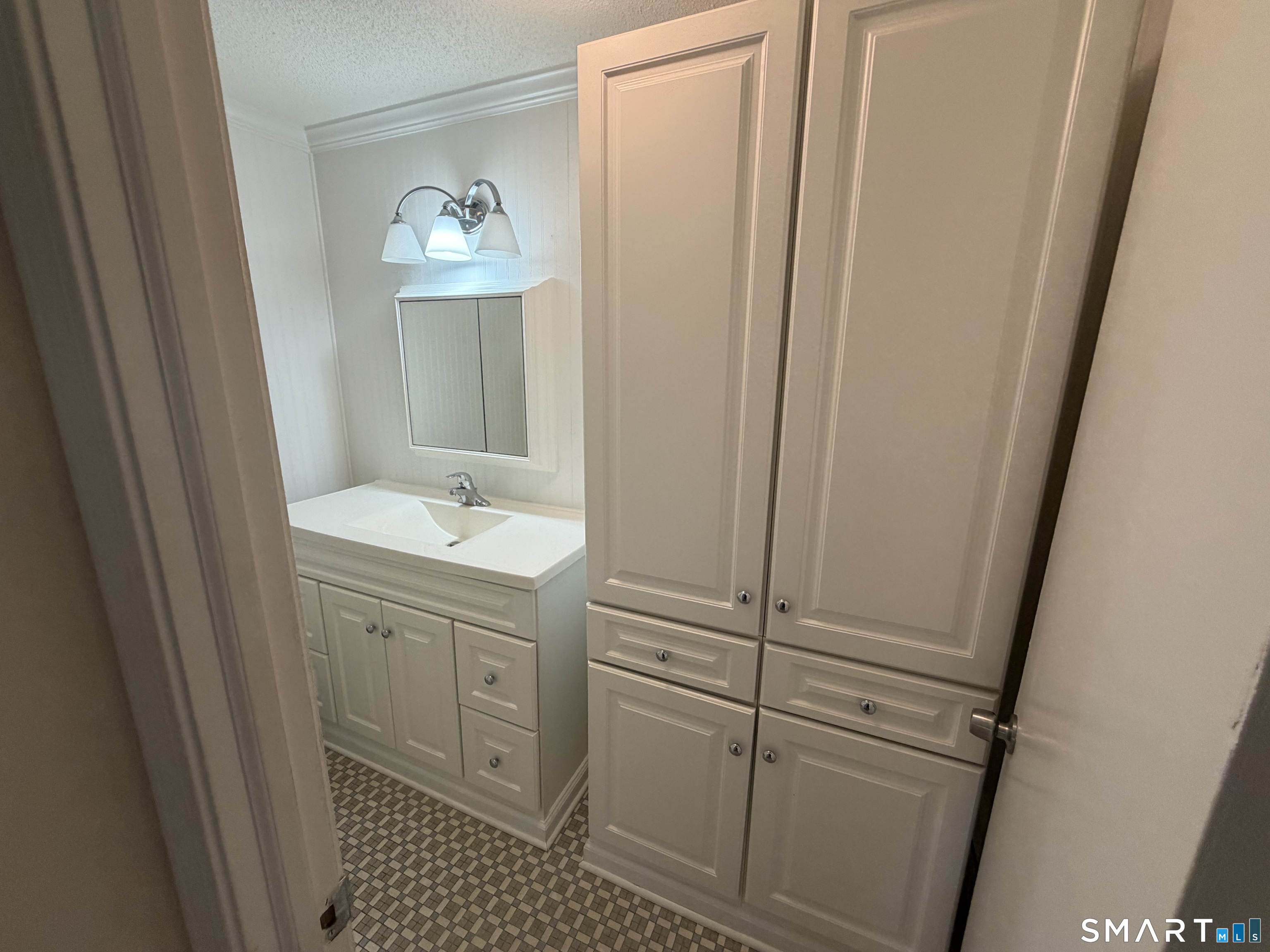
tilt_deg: -13.1
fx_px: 514
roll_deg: -1.5
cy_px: 476
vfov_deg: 85.7
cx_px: 635
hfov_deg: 102.1
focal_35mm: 14
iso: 250
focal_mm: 2.22
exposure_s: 1/120
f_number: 2.2
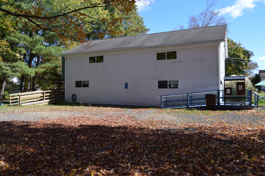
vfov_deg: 47.8
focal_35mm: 27
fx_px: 199
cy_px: 88
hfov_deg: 67.4
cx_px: 132
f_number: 5.6
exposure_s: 1/250
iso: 110
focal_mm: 18
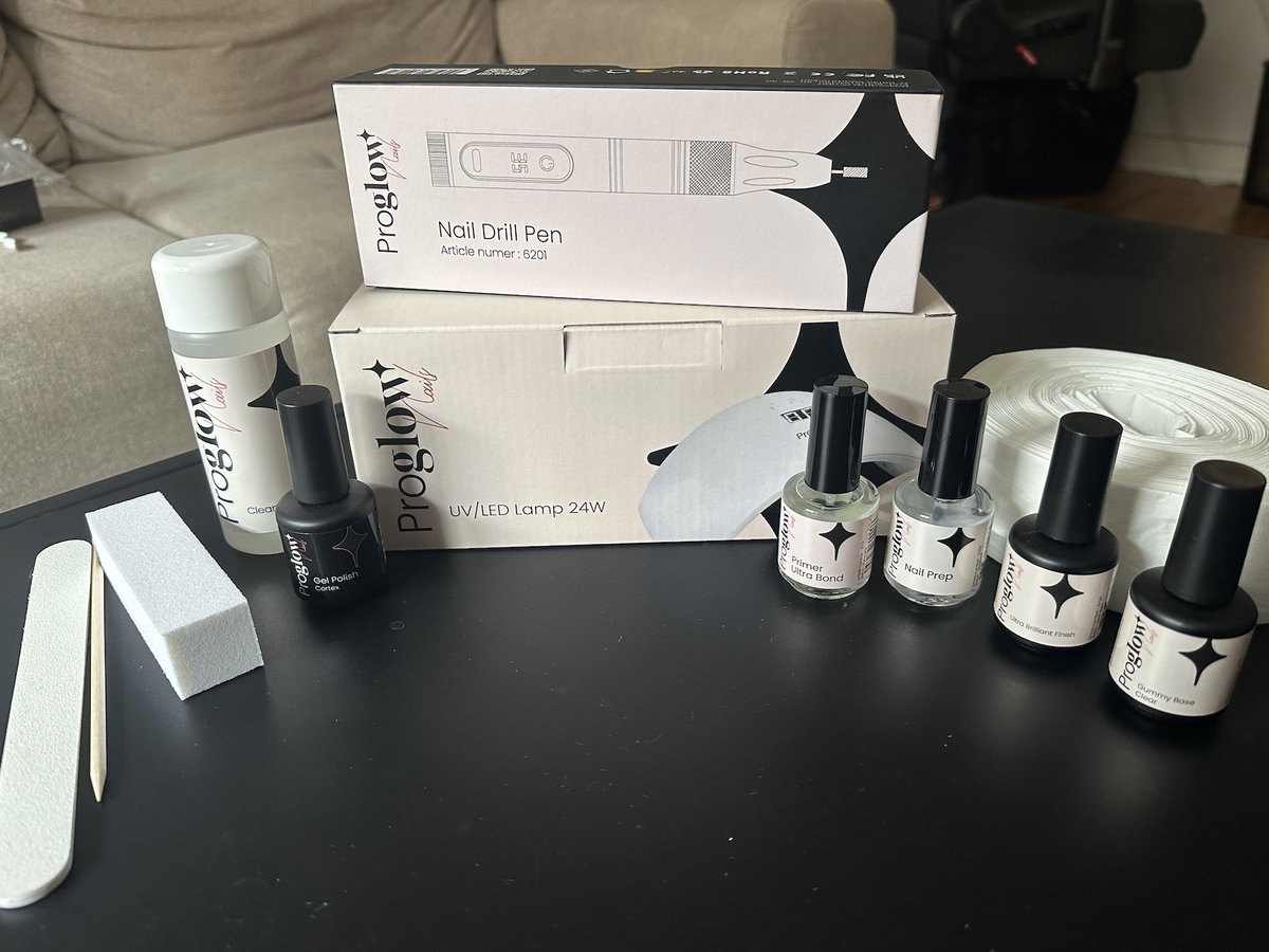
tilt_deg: -29.0
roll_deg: +1.8
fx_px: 880
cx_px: 634
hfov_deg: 71.6
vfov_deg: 56.8
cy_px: 476
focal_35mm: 24
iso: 250
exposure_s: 1/69
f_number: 1.78
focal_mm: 6.86
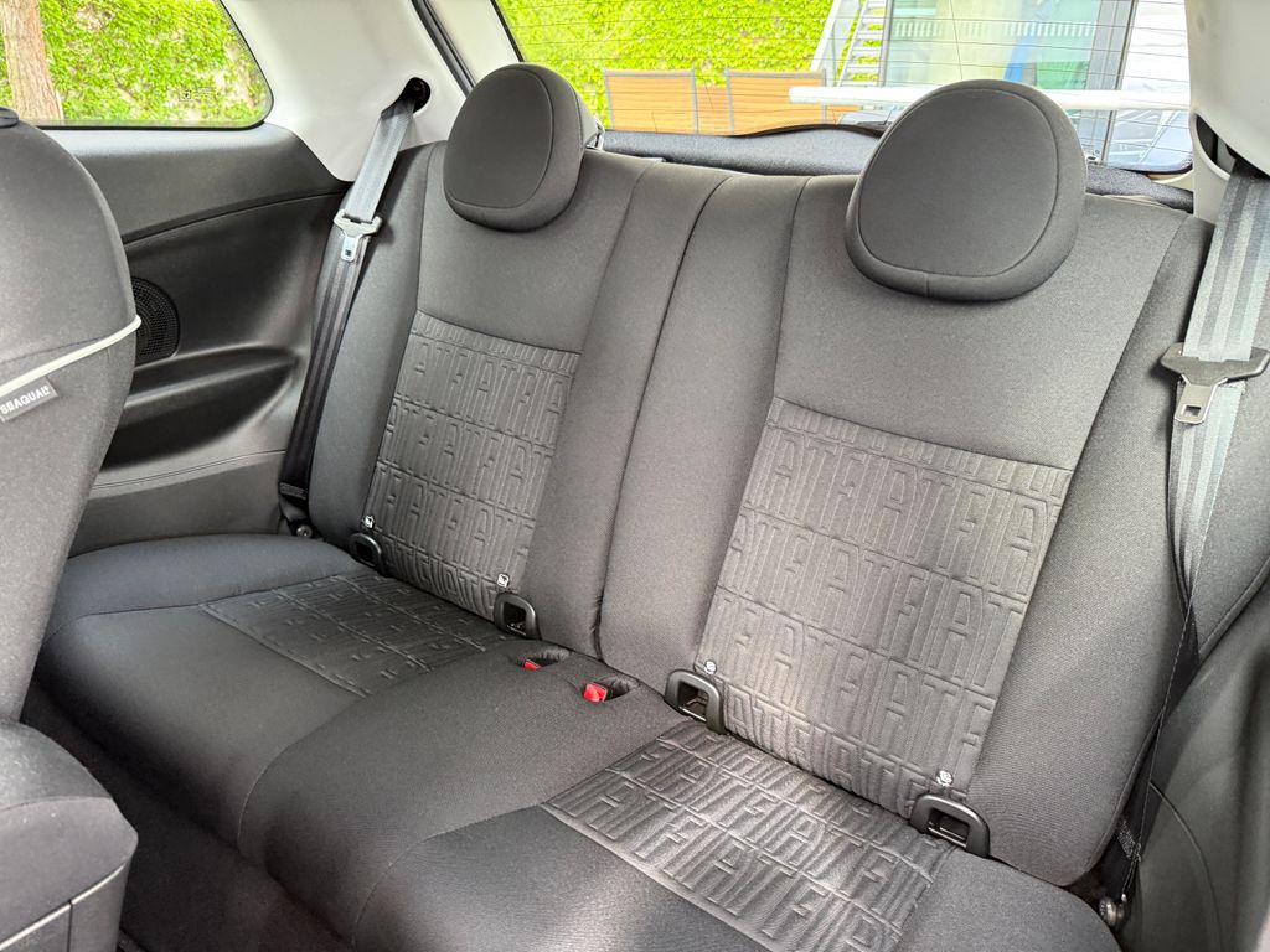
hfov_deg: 71.6
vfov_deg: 56.8
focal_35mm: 24
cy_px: 476
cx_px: 635
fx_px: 881
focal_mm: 6.76
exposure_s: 1/60
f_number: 1.78
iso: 320
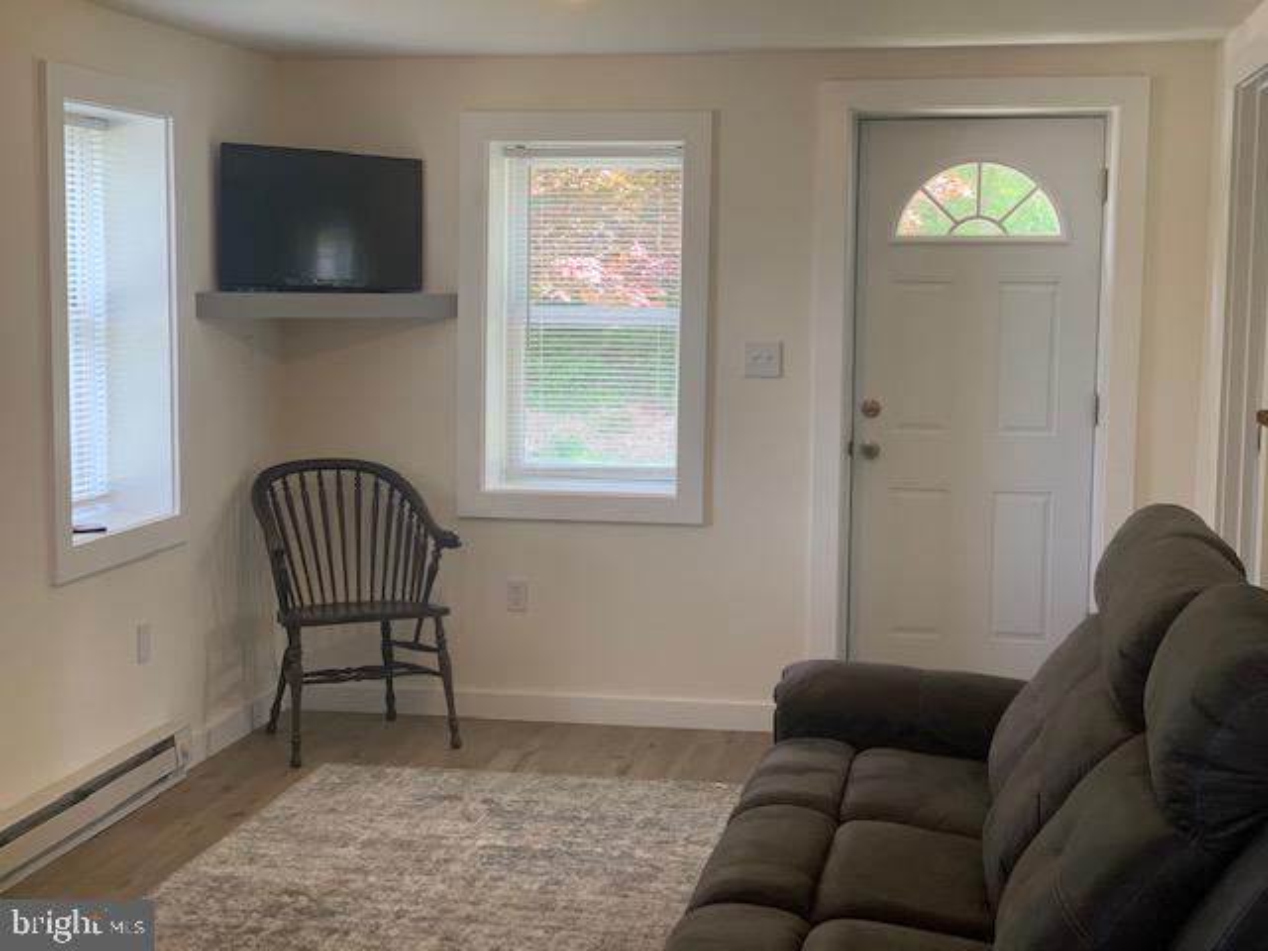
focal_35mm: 52
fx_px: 1905
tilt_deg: -5.7
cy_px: 476
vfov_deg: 28.0
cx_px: 634
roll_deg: -1.1
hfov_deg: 36.8
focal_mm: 6
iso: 100
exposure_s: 1/60
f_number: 2.4
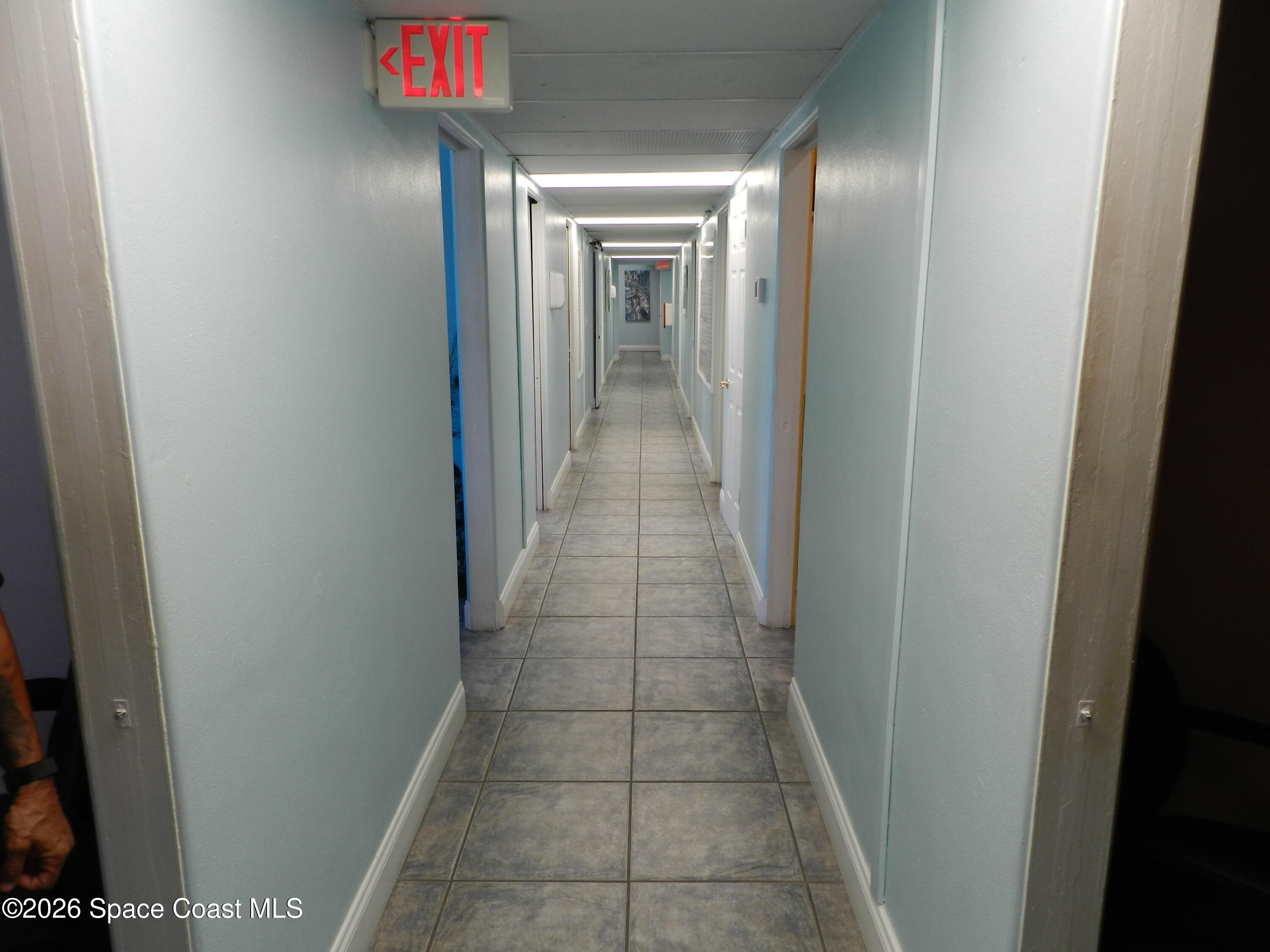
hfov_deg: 73.9
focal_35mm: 23
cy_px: 476
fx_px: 844
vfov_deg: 58.9
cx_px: 635
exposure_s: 1/50
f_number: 3.4
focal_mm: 4
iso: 160
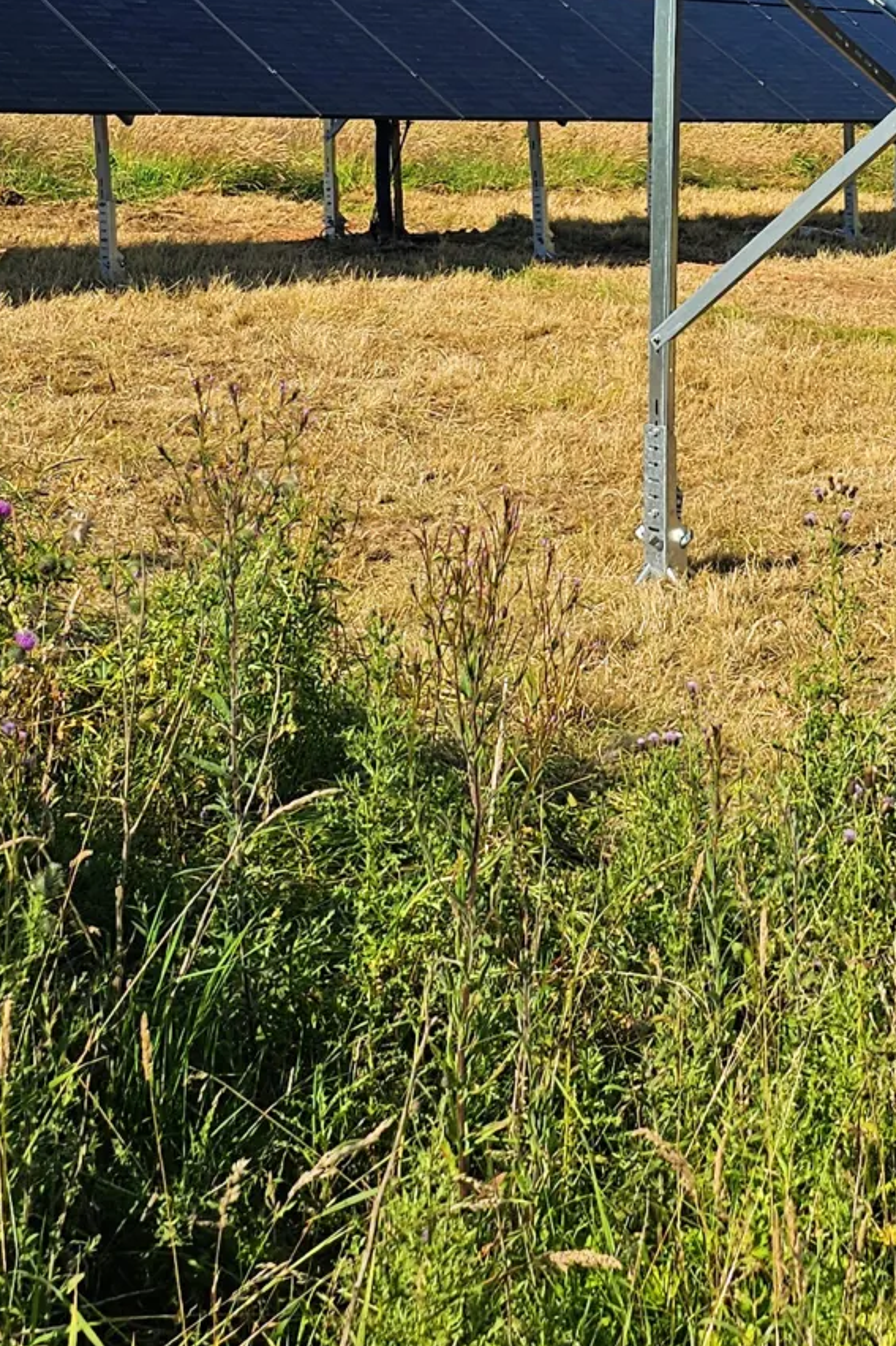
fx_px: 2689
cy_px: 44
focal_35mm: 72
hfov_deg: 18.7
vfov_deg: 26.8
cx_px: 773
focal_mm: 6.3
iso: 10
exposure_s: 1/1132
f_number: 1.7
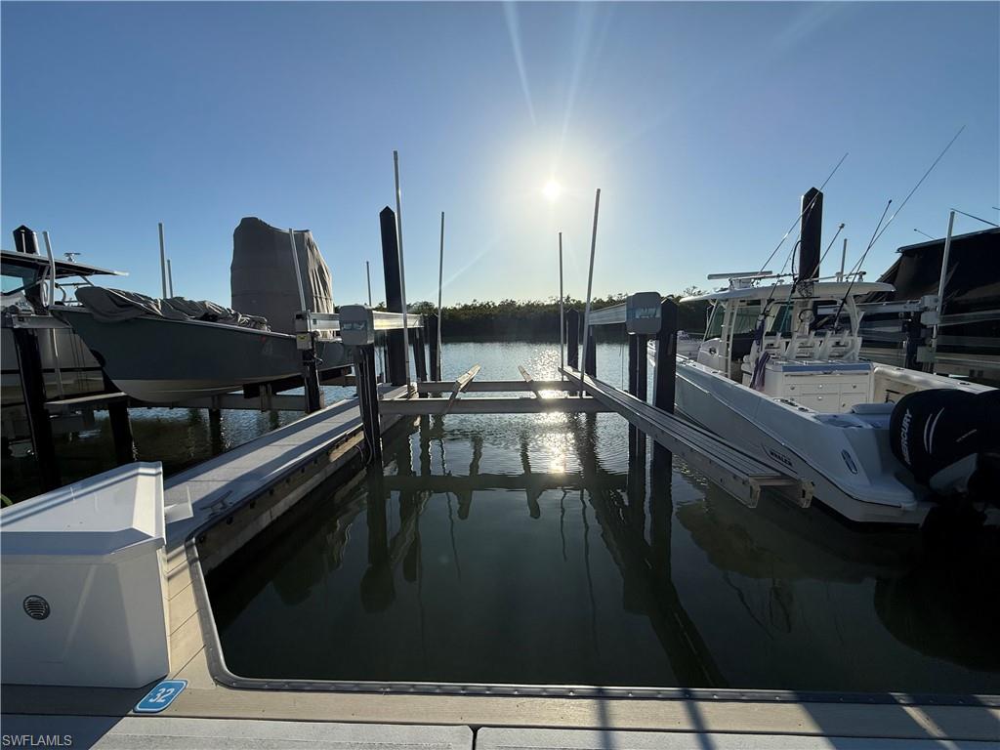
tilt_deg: -6.9
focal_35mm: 14
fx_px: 404
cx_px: 500
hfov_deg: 102.1
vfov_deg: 85.7
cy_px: 375
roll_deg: +1.7
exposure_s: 1/6173
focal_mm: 2.22
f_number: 2.2
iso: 50
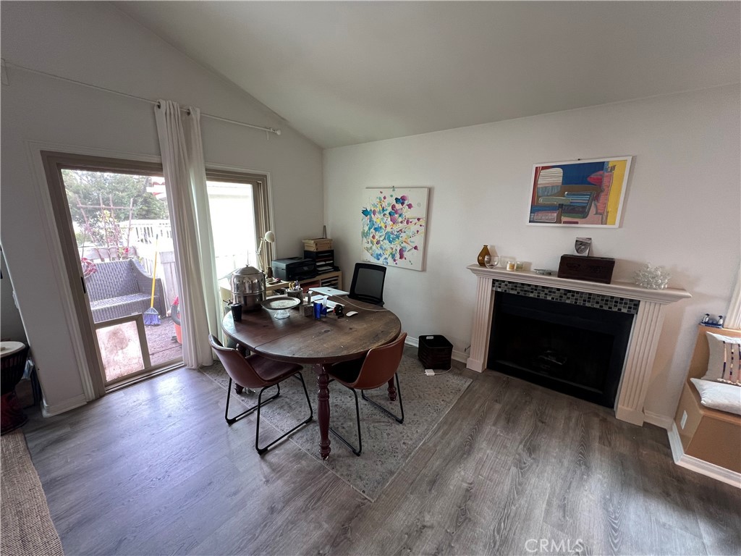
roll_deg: -0.9
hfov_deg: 106.2
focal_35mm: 13
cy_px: 278
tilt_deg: -12.7
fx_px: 278
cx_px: 370
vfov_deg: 89.9
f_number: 1.8
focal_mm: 1.57
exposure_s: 1/60
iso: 200
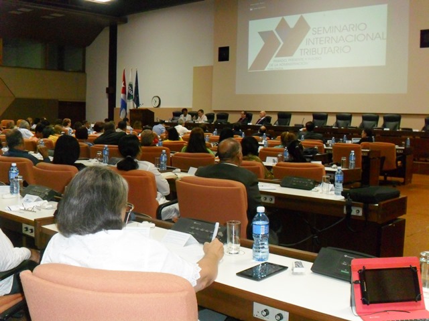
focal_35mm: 44
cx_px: 214
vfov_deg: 32.9
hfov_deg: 42.9
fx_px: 545
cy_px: 160
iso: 400
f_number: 4.5
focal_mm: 7.8
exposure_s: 1/45
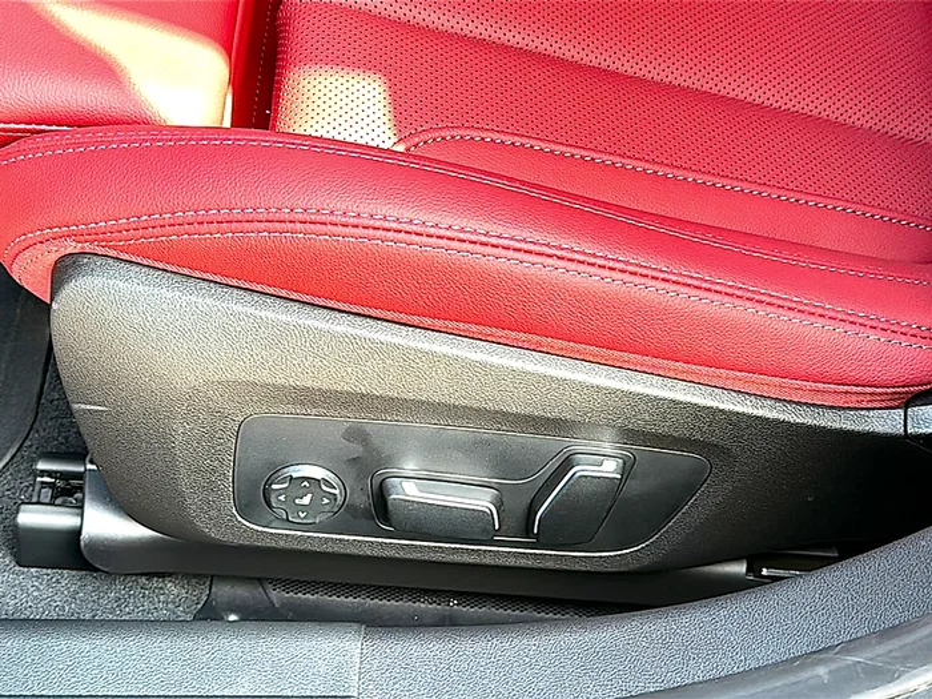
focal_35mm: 47
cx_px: 466
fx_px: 1265
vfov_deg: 30.9
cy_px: 350
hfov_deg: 40.4
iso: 64
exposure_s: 1/126
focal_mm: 6.86
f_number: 1.78
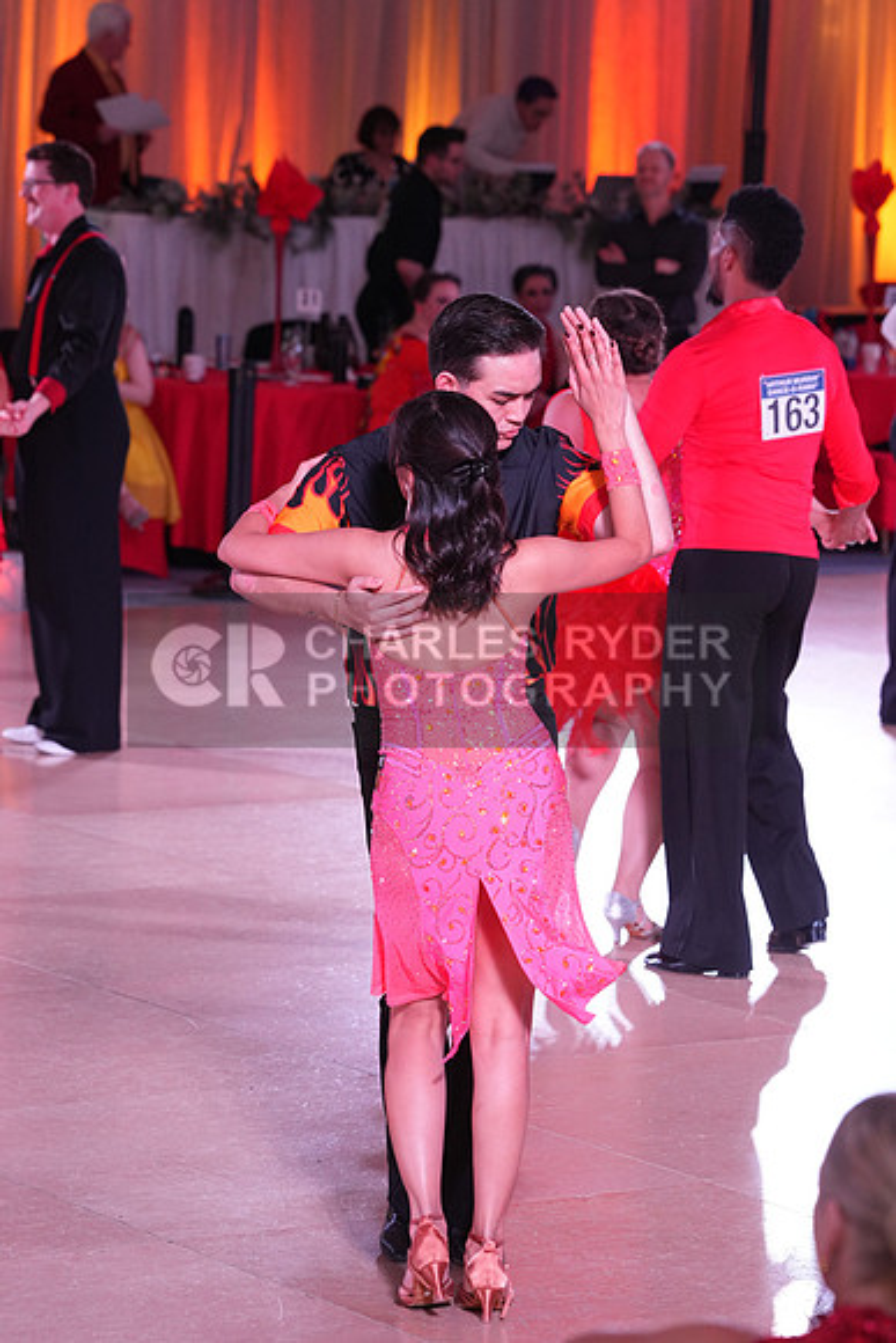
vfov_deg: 14.5
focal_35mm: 141
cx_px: 448
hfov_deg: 9.7
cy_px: 672
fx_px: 5260
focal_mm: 141
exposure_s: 1/250
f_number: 5.6
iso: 2000
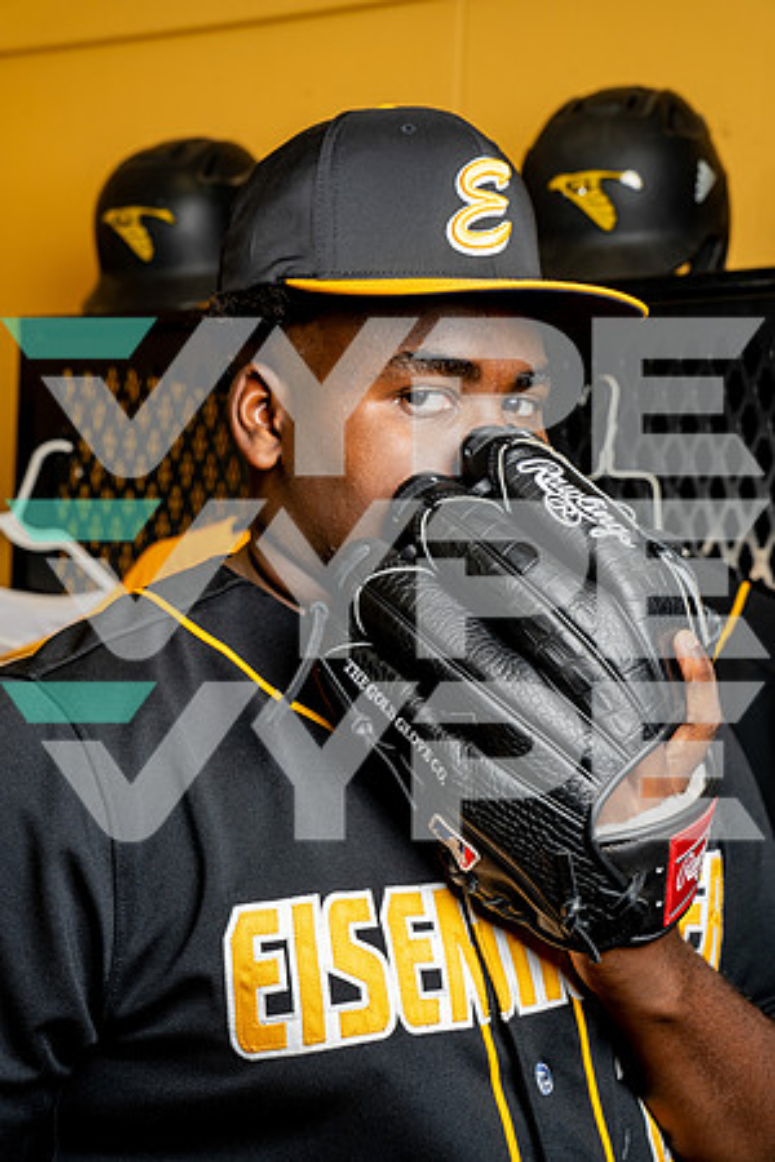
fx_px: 1970
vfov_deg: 32.9
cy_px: 581
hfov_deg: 22.3
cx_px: 388
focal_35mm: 61
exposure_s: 1/200
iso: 400
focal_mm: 61
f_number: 8
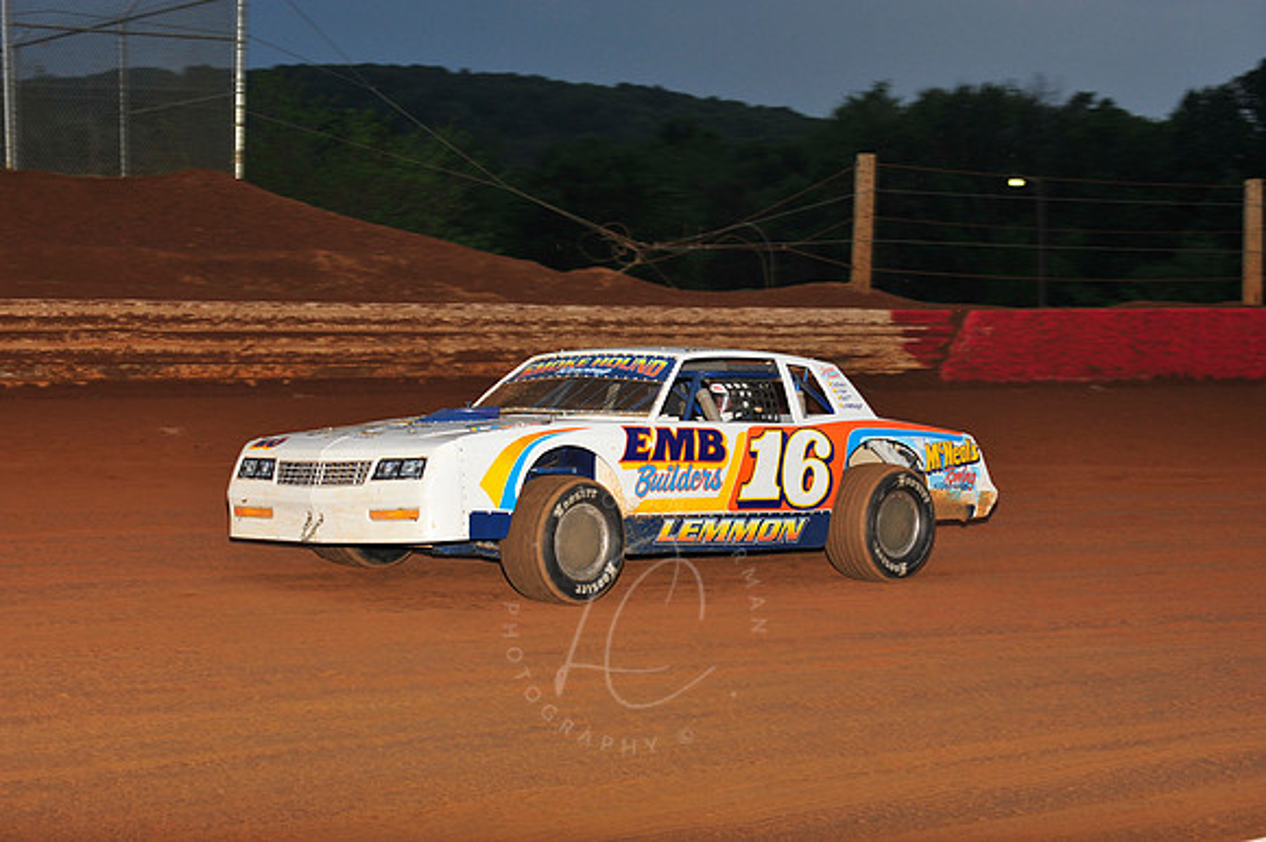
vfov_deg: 15.9
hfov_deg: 23.7
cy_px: 421
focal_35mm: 86
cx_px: 633
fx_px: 3022
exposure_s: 1/320
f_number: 6.3
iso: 800
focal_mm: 86
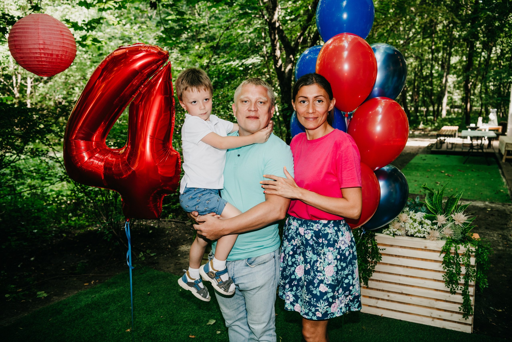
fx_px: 455
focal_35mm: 32
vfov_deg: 41.1
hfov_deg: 58.7
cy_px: 171
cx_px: 256
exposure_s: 1/160
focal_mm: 32
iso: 125
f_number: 3.5
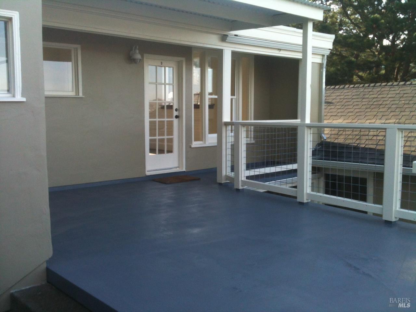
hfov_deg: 52.6
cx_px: 208
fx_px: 421
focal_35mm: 35
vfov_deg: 40.7
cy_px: 156
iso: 64
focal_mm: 3.85
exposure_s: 1/231
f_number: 2.8
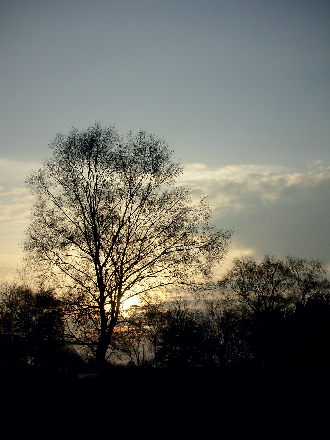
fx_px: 483
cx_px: 165
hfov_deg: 37.7
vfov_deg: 49.0
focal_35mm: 38
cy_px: 220
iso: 64
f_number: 4
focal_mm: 6.3
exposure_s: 1/800
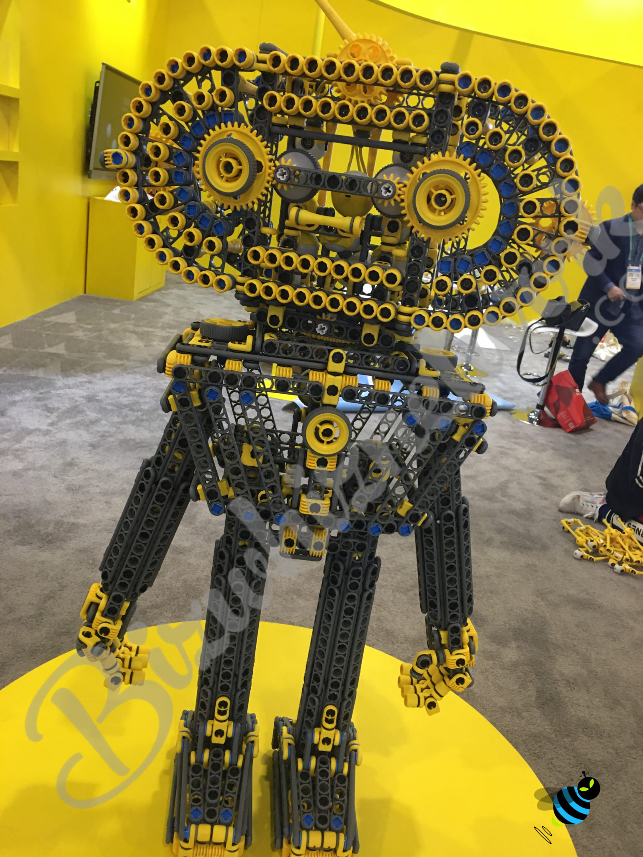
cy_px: 428
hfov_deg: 48.2
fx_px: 718
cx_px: 322
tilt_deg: -16.4
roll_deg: -9.8
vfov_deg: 61.7
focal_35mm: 29
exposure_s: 1/15
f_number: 2.2
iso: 64
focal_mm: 4.15
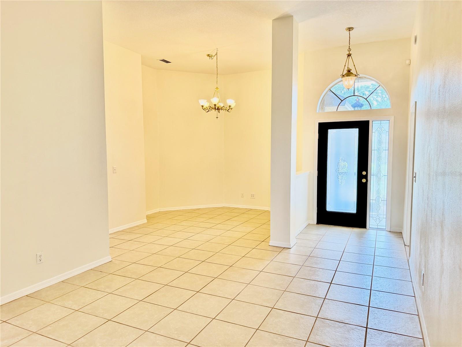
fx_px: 320
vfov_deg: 56.8
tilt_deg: -4.9
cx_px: 231
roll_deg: -0.5
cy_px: 174
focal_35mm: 24
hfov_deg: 71.6
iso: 200
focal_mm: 6.76
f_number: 1.78
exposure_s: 1/60
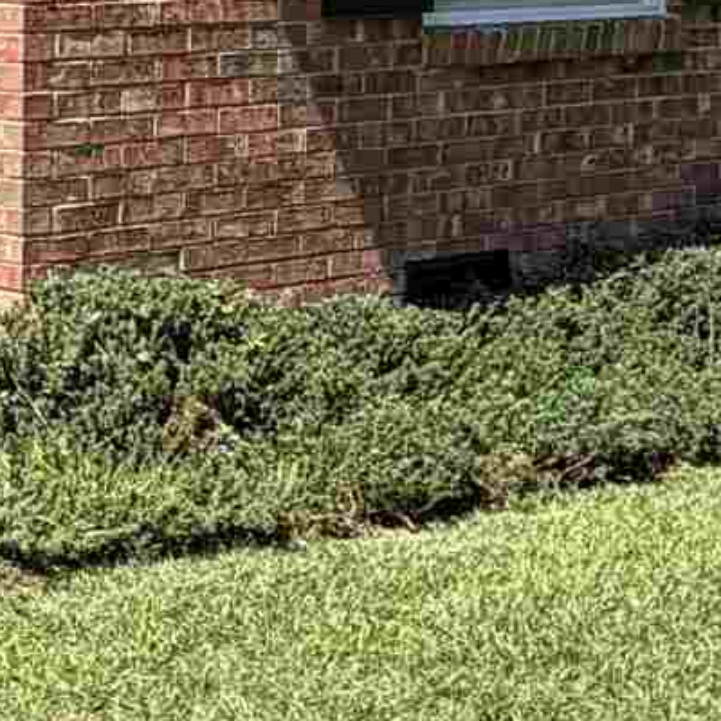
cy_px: 337
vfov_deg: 18.3
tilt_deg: -11.2
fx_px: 2239
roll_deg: +0.8
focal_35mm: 95
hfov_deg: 17.1
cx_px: -242
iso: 32
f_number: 2.2
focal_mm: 2.22
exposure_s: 1/770
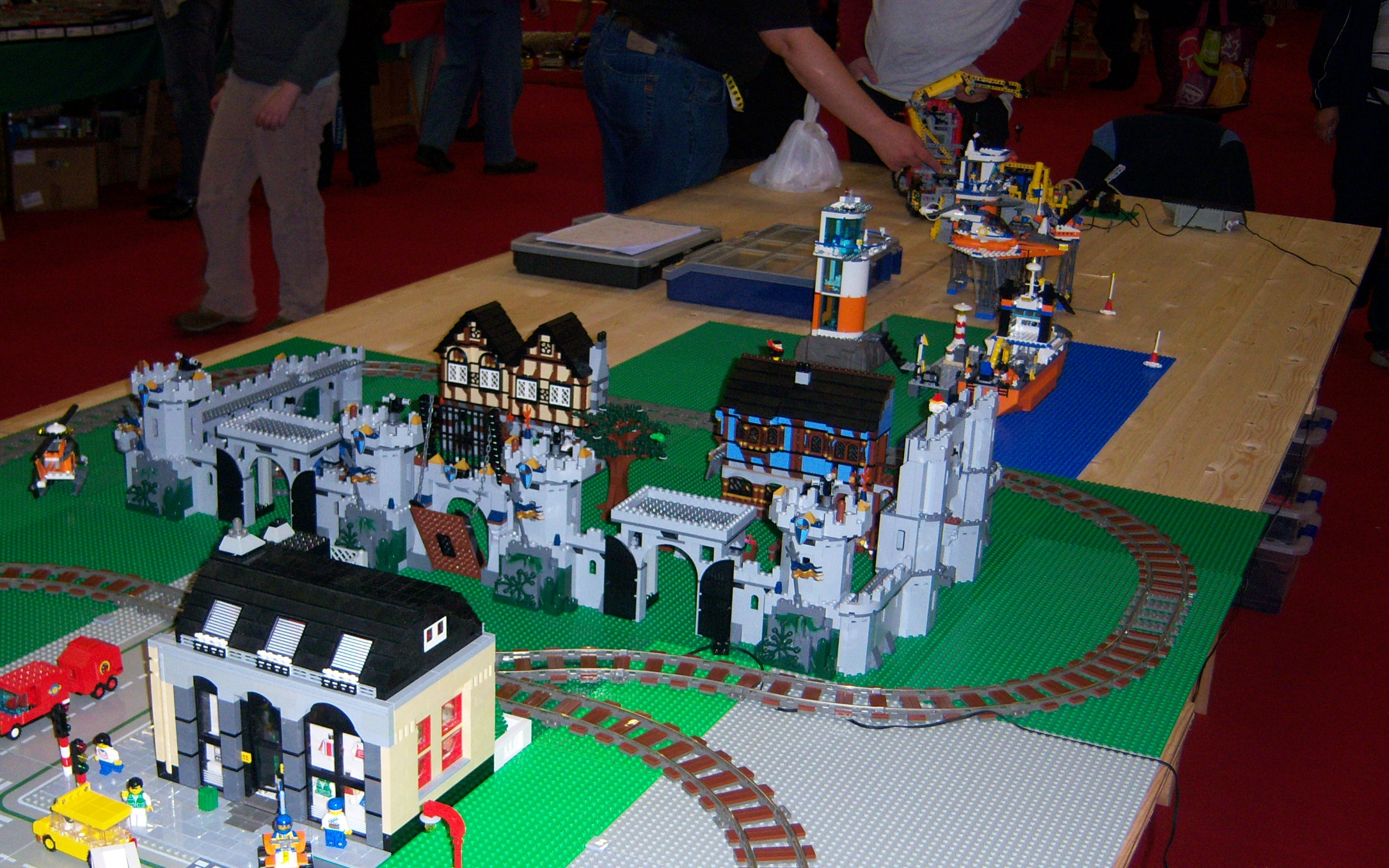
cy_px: 529
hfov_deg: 44.2
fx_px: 1704
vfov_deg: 28.5
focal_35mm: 45
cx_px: 594
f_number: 2.8
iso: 160
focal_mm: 7.5
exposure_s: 1/60
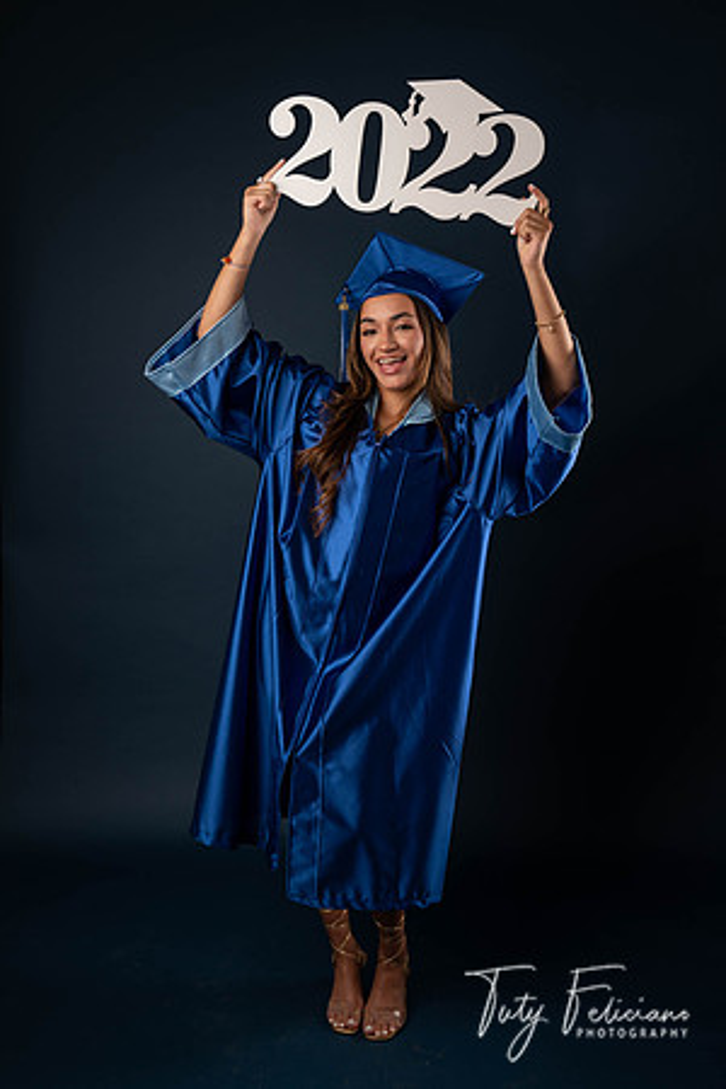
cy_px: 544
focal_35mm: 40
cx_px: 363
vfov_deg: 48.5
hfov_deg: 33.4
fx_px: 1210
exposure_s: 1/100
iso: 200
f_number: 5.6
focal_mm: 40
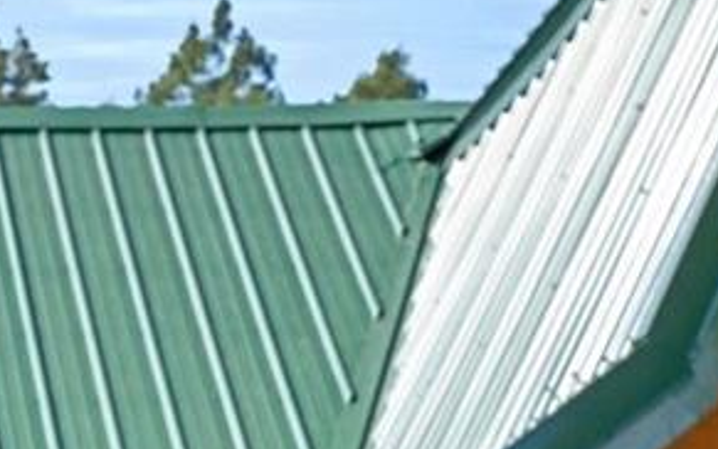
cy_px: 1078
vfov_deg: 7.3
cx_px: -311
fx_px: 3288
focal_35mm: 168
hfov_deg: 12.0
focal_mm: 20
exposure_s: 1/200
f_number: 8
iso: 250
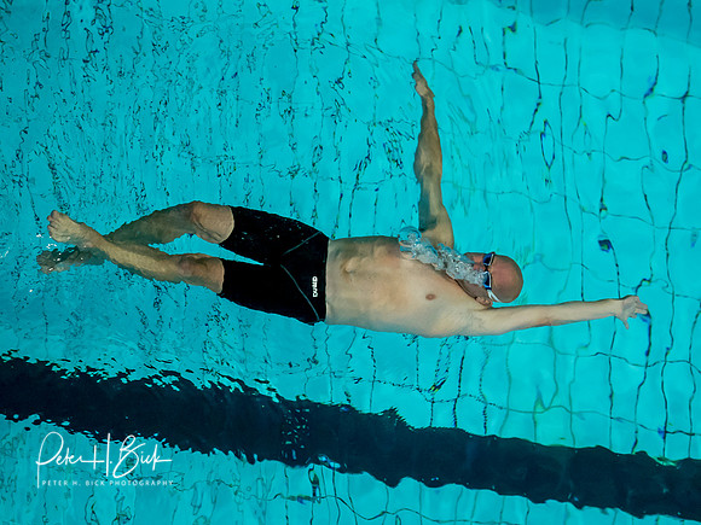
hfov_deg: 5.0
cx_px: 450
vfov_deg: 3.8
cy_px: 257
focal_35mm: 394
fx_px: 7983
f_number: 2.8
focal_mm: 150
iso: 2000
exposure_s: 1/1000
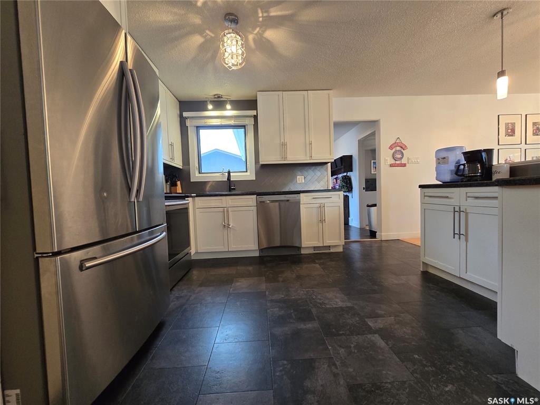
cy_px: 202
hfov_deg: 106.2
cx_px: 270
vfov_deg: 89.9
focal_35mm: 13
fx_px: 203
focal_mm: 2.2
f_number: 2.2
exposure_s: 1/60
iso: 250
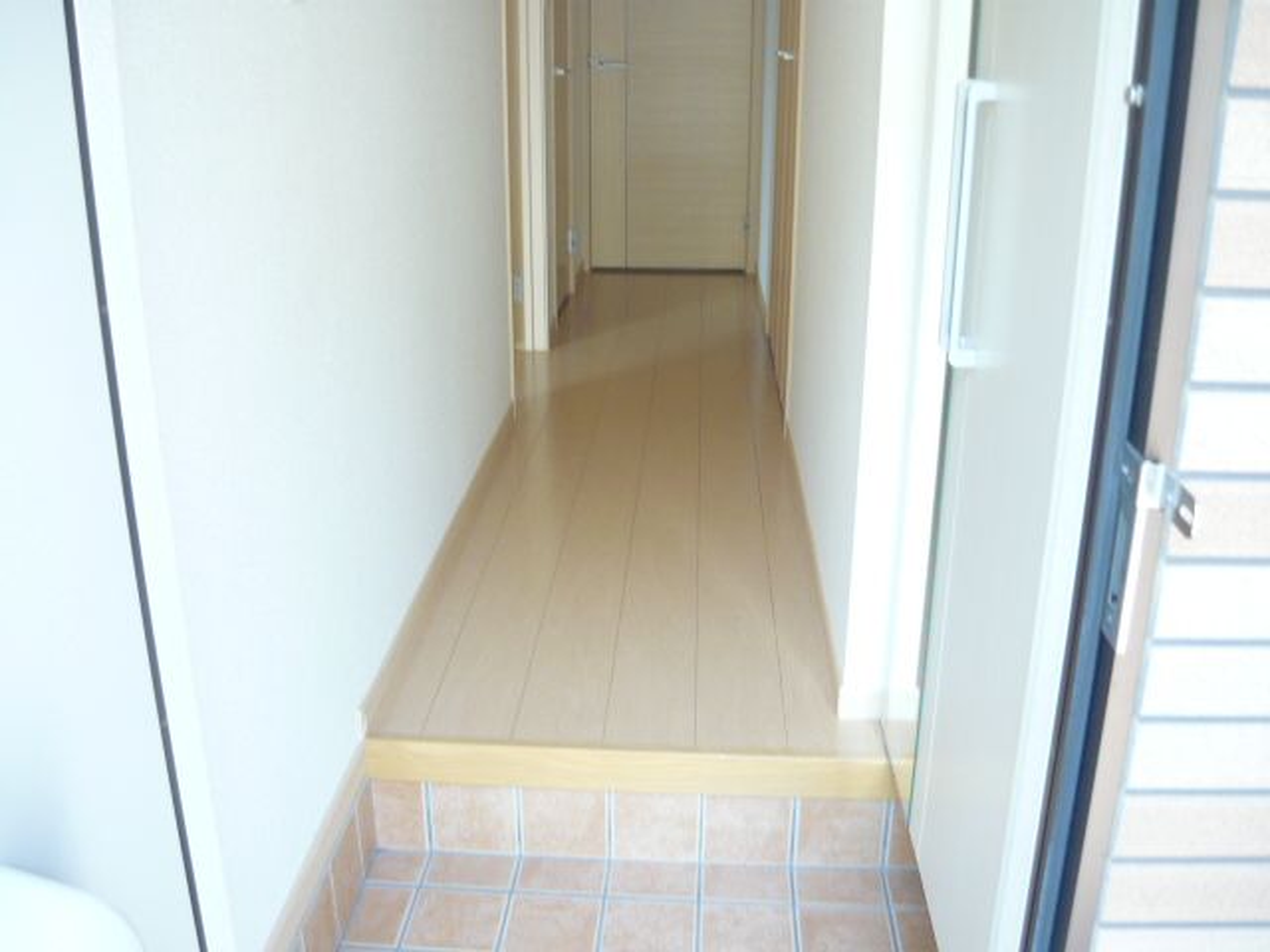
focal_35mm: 33
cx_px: 635
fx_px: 1211
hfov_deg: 55.4
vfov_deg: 42.9
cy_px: 476
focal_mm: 5.5
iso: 200
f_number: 2.8
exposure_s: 1/30
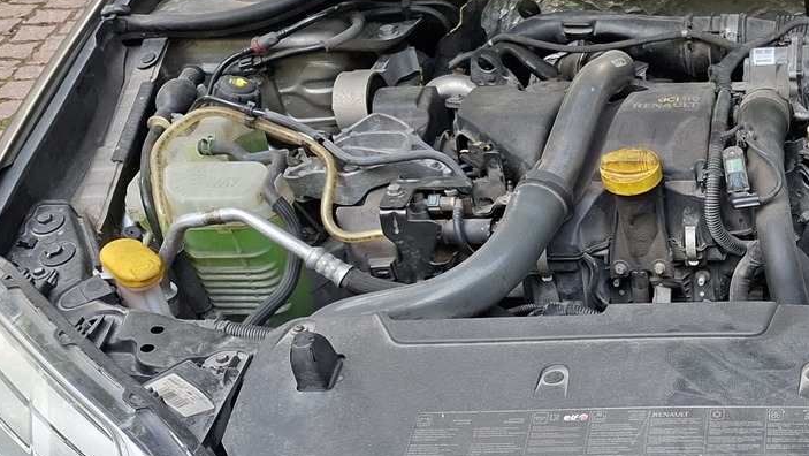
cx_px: 785
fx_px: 1223
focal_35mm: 57
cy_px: 380
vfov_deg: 20.8
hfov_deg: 33.8
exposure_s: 1/128
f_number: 1.8
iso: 50
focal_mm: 5.54
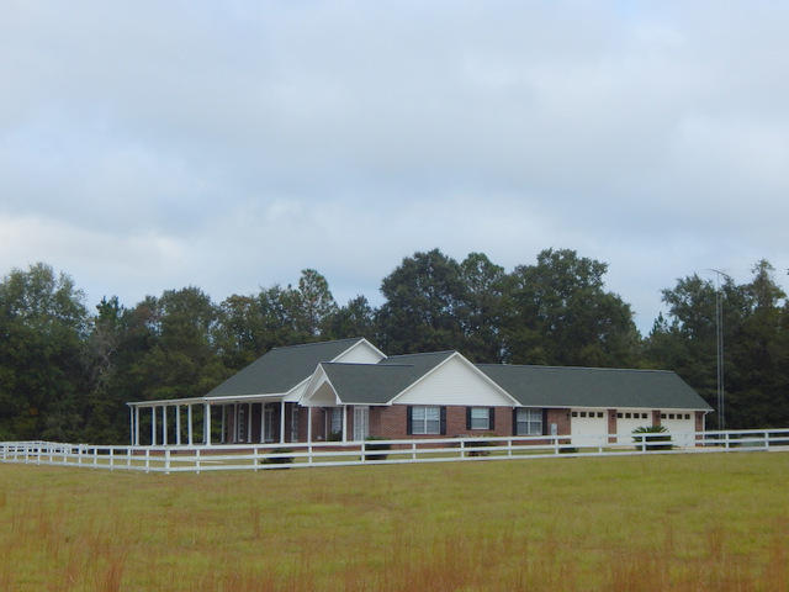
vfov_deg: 24.0
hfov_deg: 31.7
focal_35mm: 61
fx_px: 1390
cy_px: 296
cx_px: 394
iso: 125
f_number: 4
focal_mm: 10.9
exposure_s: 1/640
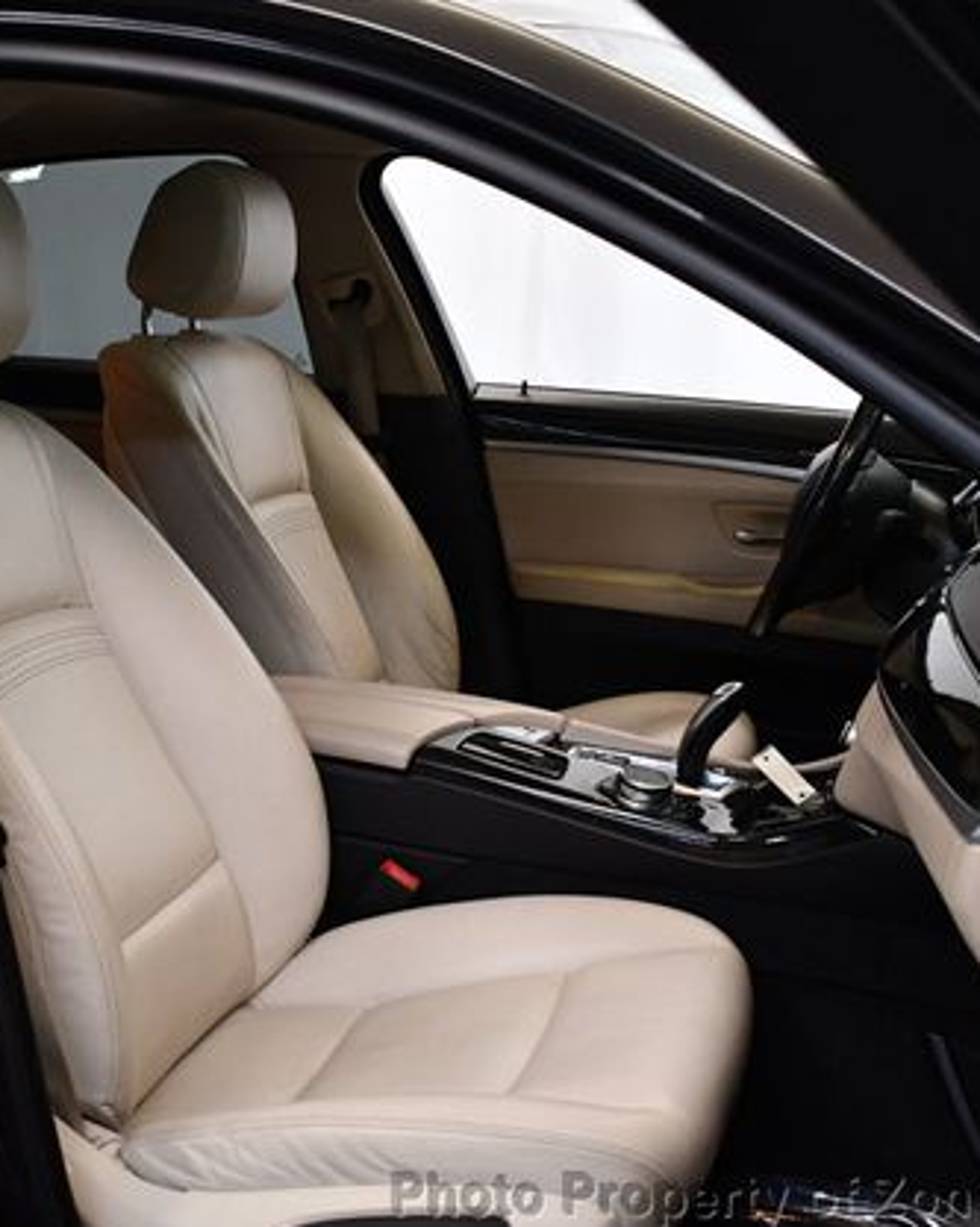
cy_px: 624
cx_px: 356
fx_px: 1778
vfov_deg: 38.1
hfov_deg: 30.7
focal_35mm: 49
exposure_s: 1/125
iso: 1250
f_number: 3.8
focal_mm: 23
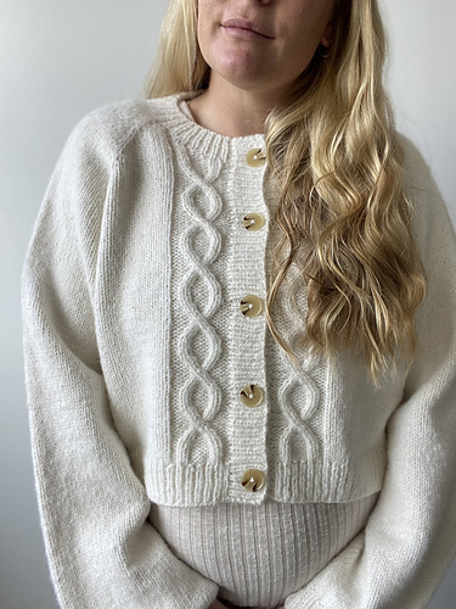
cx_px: 228
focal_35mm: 30
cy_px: 304
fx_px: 527
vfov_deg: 60.0
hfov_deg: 46.8
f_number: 2.2
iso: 40
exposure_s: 1/122
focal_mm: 2.71
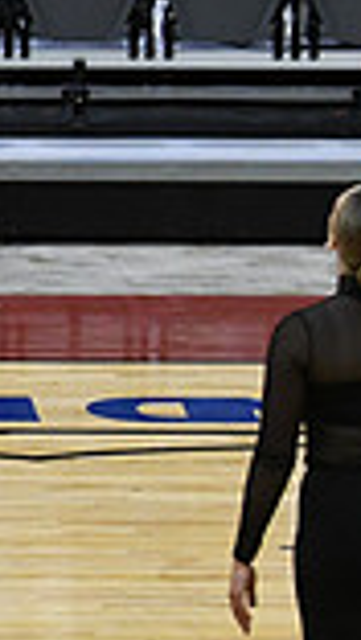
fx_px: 7743
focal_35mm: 456
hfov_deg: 2.6
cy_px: 388
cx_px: -718
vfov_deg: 4.7
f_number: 4
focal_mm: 78
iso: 5000
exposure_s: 1/500
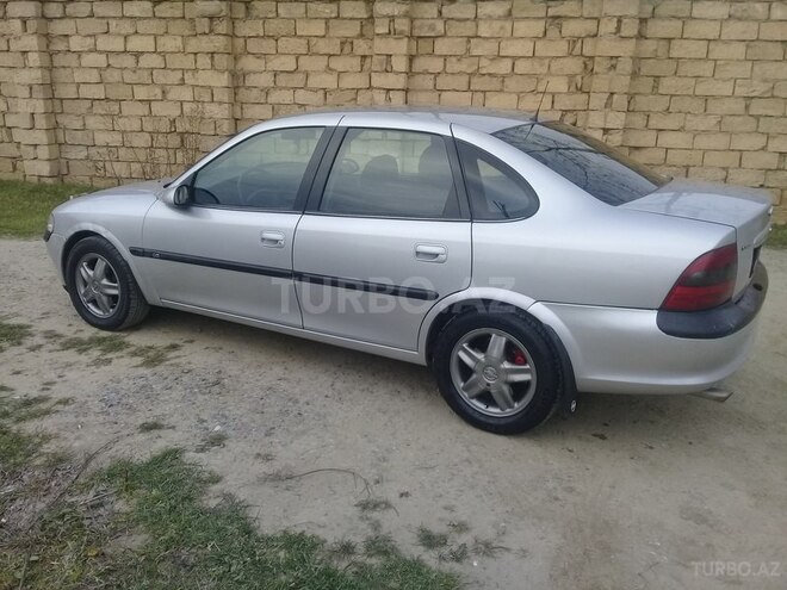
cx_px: 394
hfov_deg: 58.4
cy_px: 295
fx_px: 705
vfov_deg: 45.4
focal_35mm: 31
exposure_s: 1/287
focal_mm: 3.3
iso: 50
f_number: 2.2
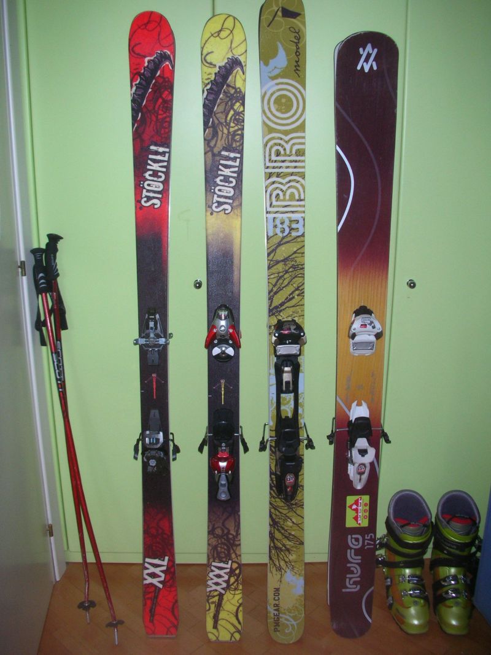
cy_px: 328
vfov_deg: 52.6
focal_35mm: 35
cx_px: 246
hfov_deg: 40.7
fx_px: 662
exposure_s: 1/60.1
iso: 77
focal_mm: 5.8
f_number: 3
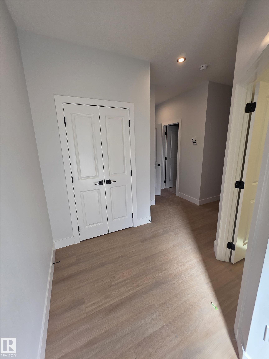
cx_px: 134
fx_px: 135
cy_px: 180
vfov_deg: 106.2
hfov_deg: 89.9
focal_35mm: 13
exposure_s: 1/120
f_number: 1.9
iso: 100
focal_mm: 2.2
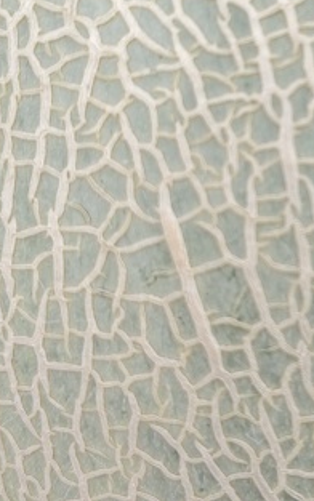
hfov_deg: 15.3
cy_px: 148
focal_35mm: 83
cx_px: 364
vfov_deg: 24.7
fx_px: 1135
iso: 71
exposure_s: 1/110
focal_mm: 5.56
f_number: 1.88
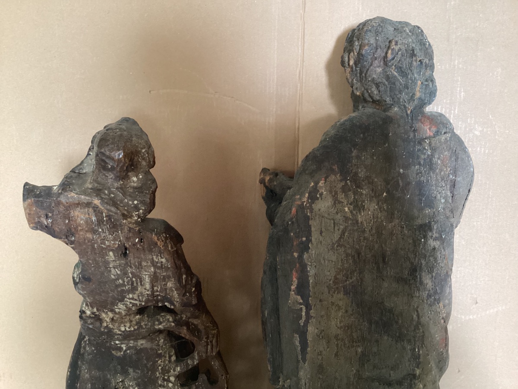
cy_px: 194
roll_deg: -3.4
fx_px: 464
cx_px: 259
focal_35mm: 31
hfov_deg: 58.4
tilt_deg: -20.8
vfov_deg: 45.4
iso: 400
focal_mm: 3.3
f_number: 2.4
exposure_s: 1/33
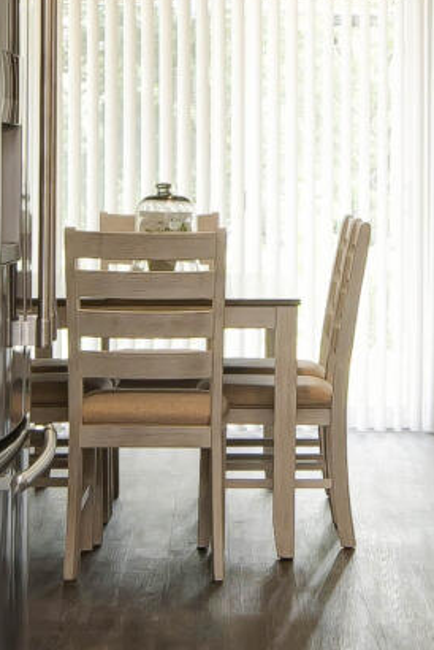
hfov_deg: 11.7
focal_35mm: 117
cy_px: 156
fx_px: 2112
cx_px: 342
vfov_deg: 17.4
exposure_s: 1/15
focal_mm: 16
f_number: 6.7
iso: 200
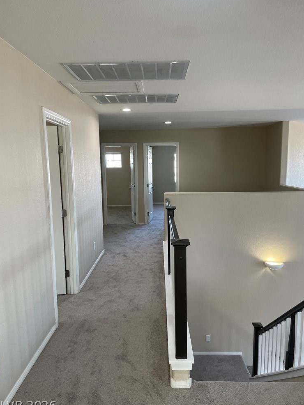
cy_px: 205
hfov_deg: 51.4
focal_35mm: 27
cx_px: 155
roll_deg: +1.1
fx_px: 316
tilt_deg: -7.1
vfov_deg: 65.3
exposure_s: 1/121
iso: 100
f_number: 1.6
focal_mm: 4.2
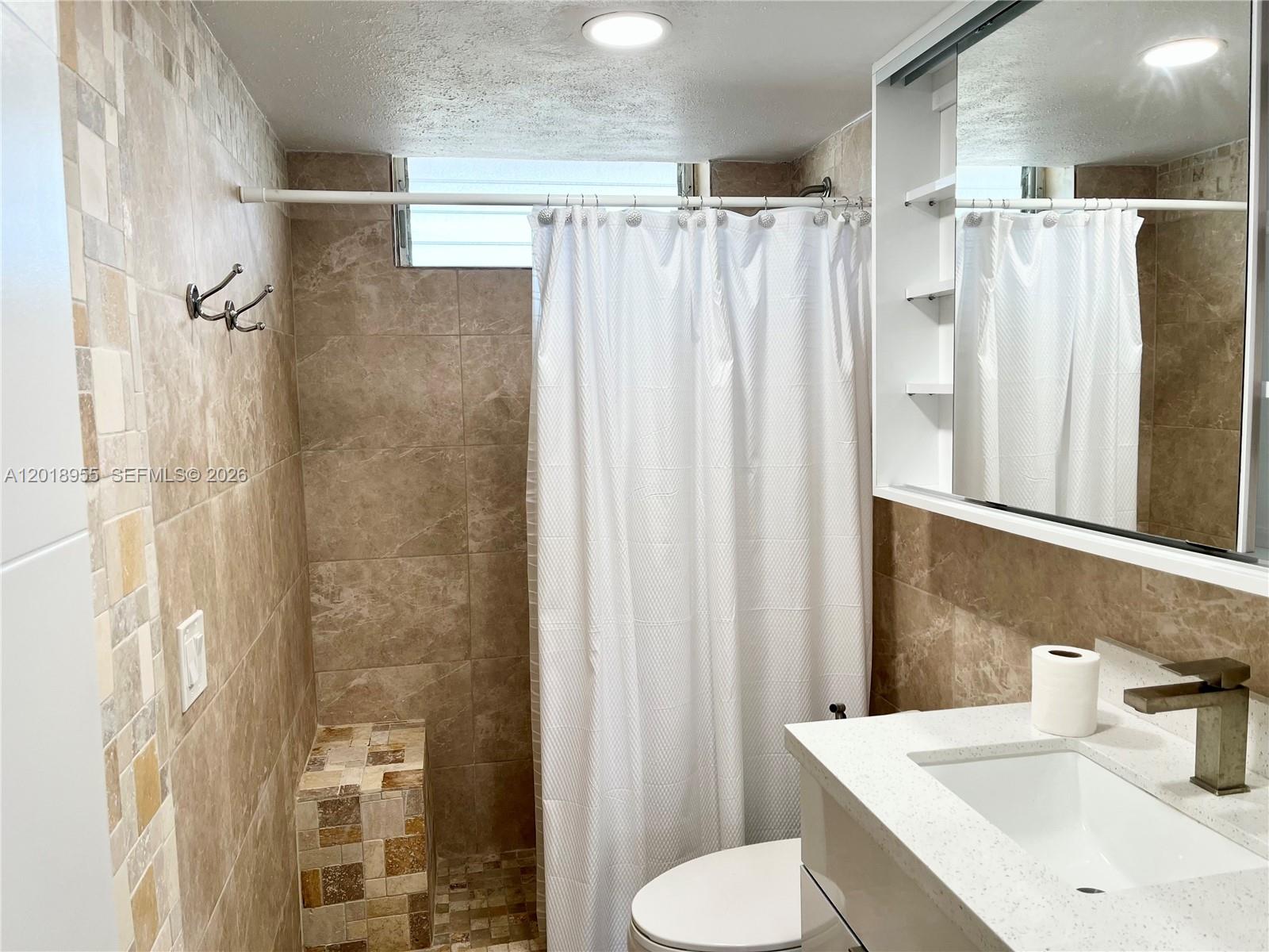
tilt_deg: -6.5
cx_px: 634
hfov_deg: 67.3
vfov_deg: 53.1
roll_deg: +1.3
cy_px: 476
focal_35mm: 26
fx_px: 953
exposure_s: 1/120
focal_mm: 5.1
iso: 50
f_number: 1.6
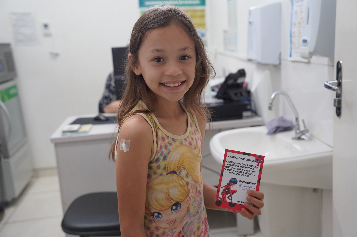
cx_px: 178
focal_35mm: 40
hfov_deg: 48.5
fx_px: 396
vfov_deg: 33.3
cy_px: 118
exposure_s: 1/160
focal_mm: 40
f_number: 4
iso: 1600
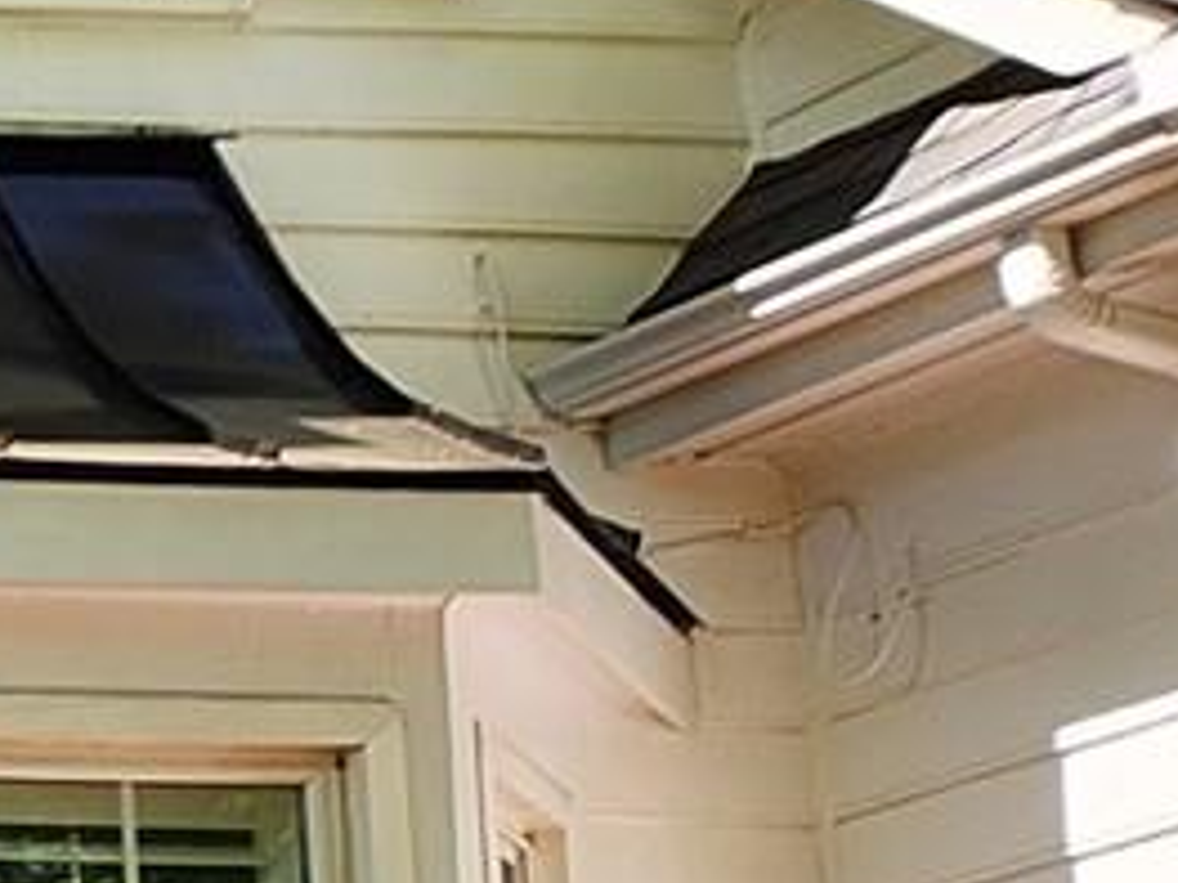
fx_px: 6089
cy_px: 1224
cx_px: -3140
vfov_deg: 8.2
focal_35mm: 179
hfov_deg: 8.1
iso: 20
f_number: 1.8
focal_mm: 5.4
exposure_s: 1/370
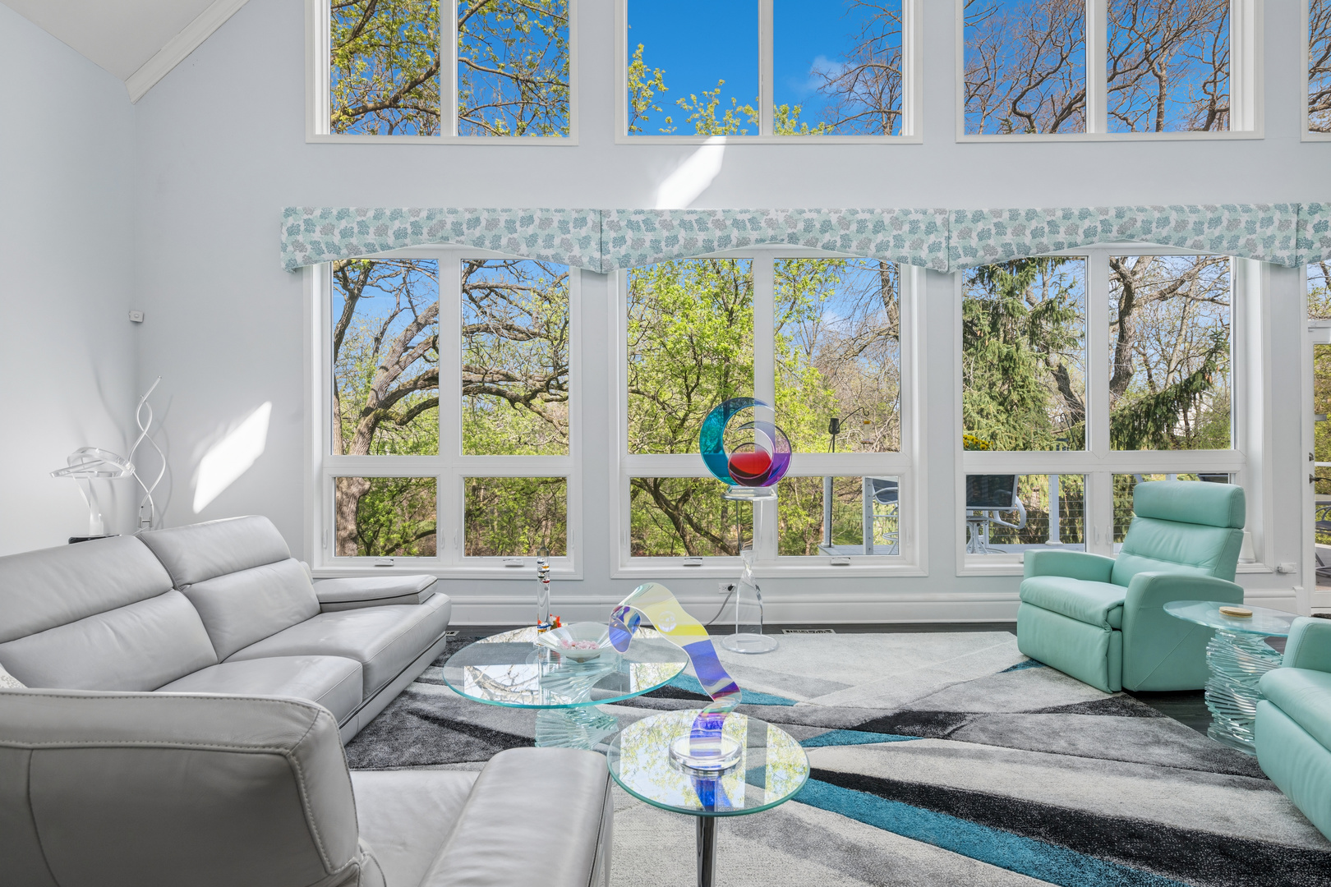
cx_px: 666
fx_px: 628
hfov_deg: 93.3
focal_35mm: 17
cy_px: 444
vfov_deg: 70.4
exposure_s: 1/350
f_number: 8
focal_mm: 17
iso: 400
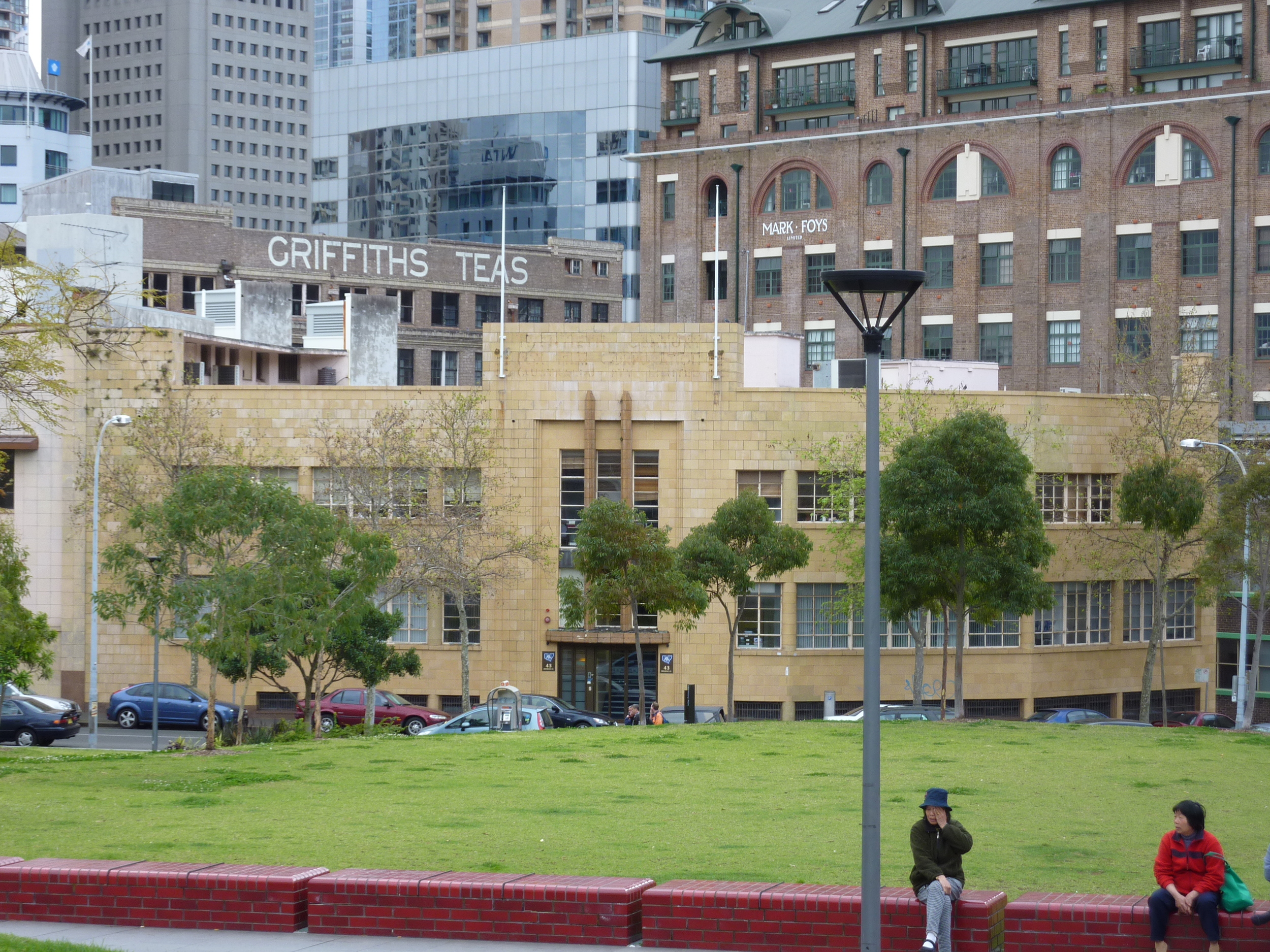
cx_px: 635
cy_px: 476
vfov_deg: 17.8
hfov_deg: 23.6
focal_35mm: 83
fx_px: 3045
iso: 80
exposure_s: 1/80
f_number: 4.2
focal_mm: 13.7
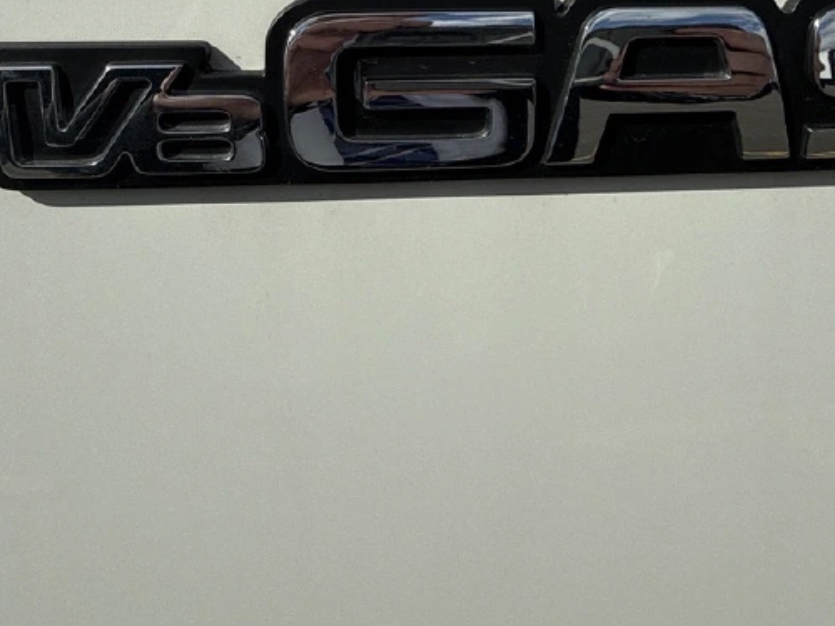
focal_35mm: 40
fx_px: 965
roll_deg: +1.0
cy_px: 134
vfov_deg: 34.9
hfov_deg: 46.6
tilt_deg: -18.7
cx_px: 483
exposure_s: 1/5848
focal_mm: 2.22
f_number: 2.2
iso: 40
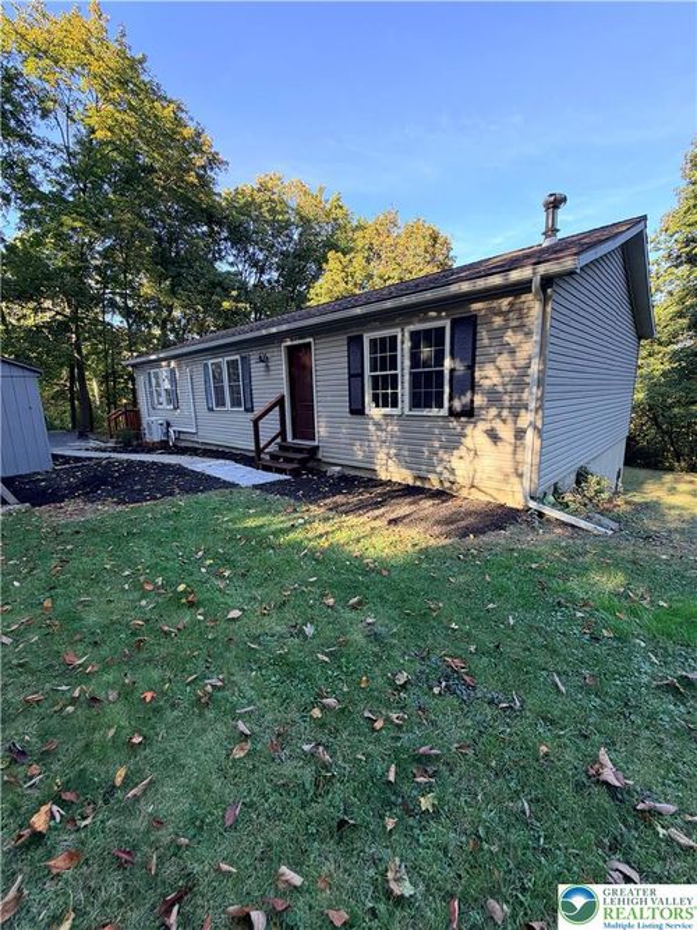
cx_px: 348
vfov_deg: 102.1
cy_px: 465
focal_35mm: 14
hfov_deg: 85.7
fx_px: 376
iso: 50
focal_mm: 2.22
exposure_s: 1/148
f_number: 2.2
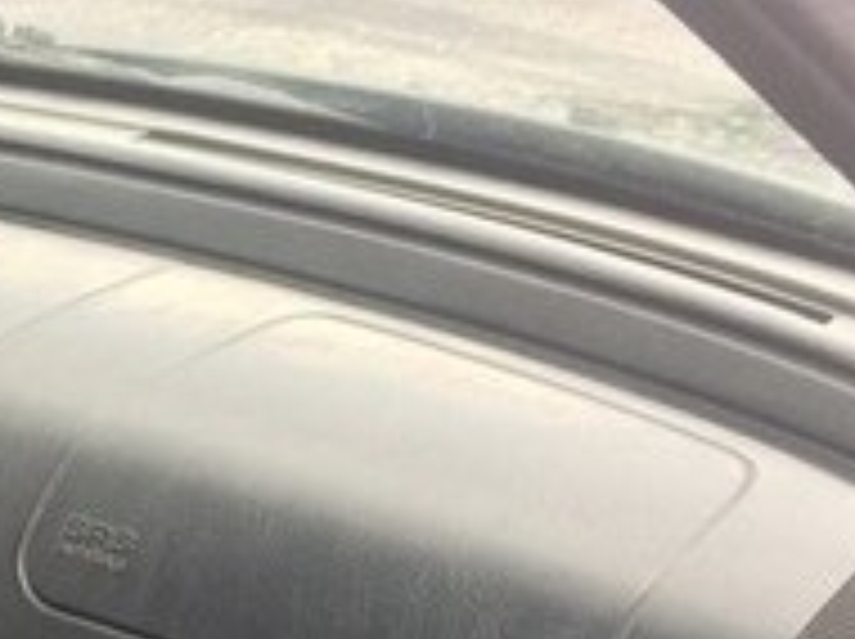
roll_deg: +1.1
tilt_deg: -31.1
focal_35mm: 101
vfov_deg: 13.7
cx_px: -166
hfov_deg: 18.5
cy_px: 965
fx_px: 2492
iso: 50
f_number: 2.2
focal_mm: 4.15
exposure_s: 1/100
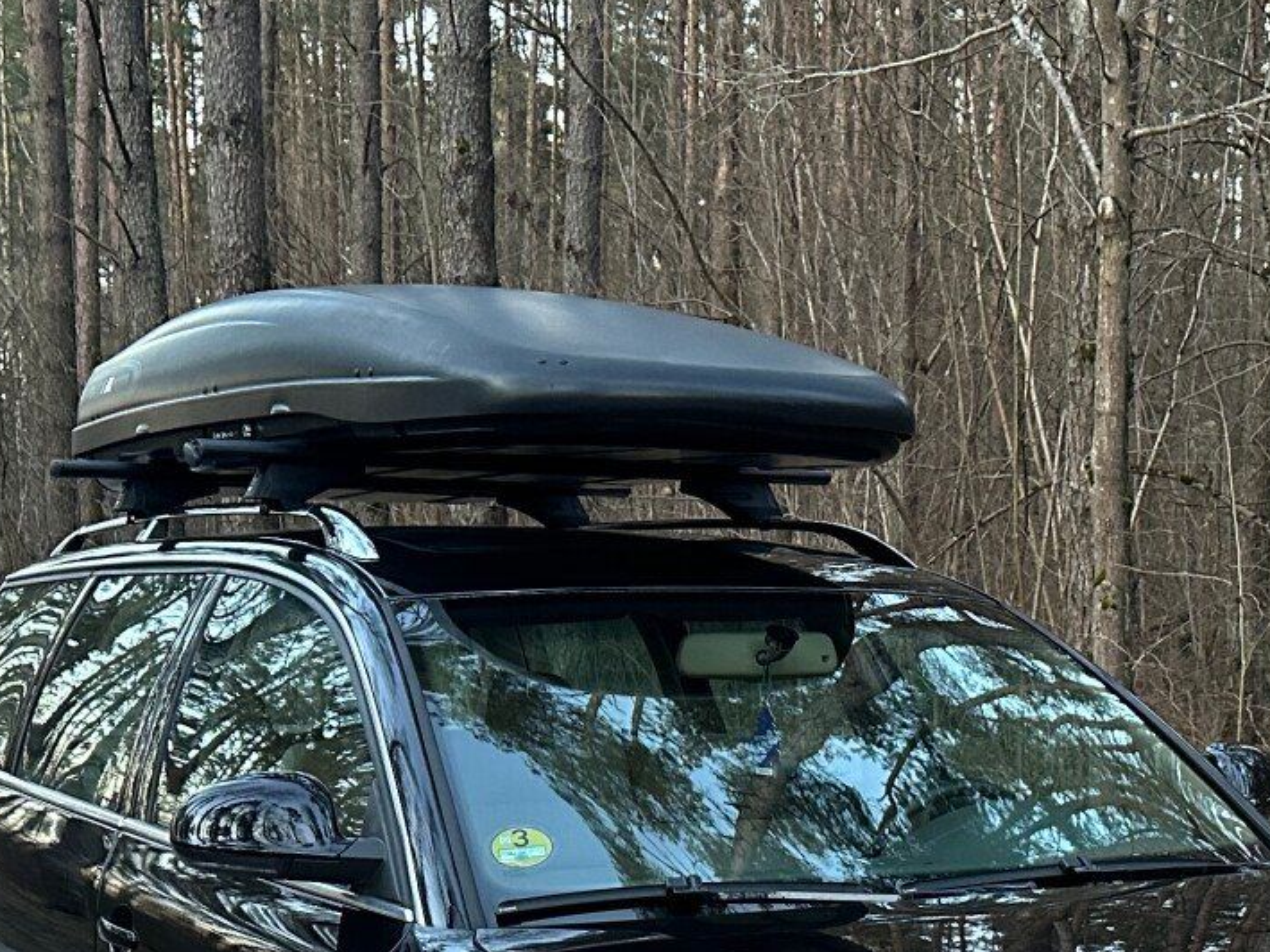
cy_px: 1152
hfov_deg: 28.9
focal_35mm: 66
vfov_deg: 20.7
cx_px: 976
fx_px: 2422
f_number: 1.78
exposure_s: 1/60
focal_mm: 6.86
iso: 500
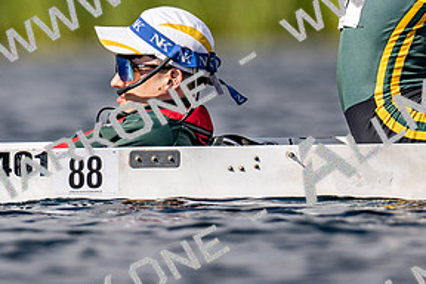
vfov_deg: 0.8
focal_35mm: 1814
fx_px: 21464
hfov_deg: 1.1
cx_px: 172
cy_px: 67
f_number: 4
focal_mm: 600
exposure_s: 1/2500
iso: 140
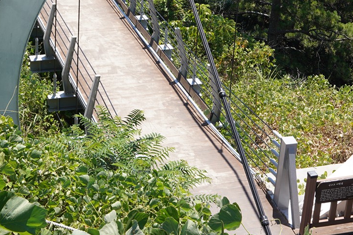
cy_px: -36
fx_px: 941
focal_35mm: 96
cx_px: 157
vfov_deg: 13.9
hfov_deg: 21.2
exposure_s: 1/100
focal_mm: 35
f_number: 9
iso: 100
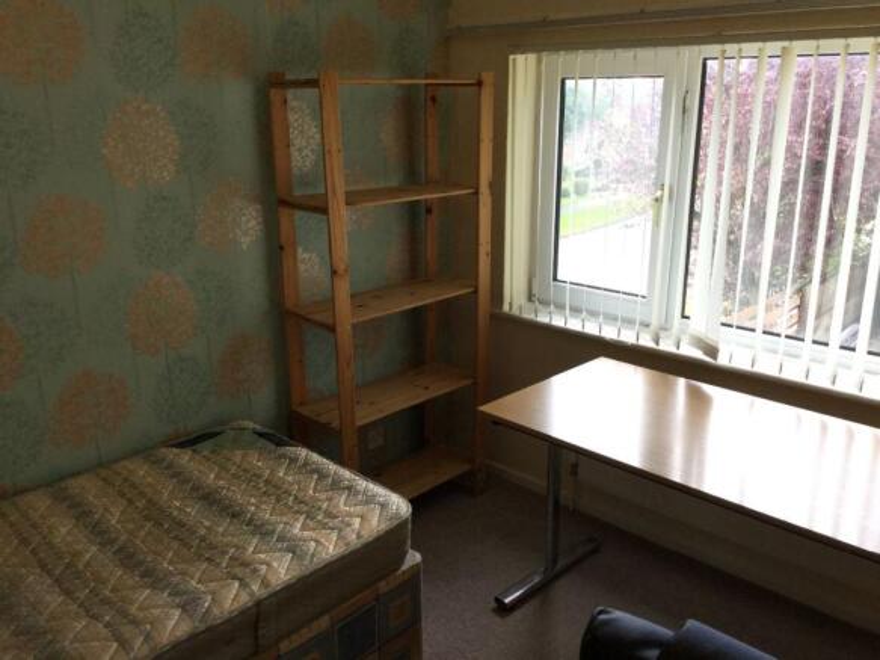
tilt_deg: -17.1
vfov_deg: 45.4
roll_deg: +0.6
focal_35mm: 31
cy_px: 330
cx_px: 440
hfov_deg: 58.4
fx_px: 788
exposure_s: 1/100
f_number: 2.4
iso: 40
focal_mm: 3.3
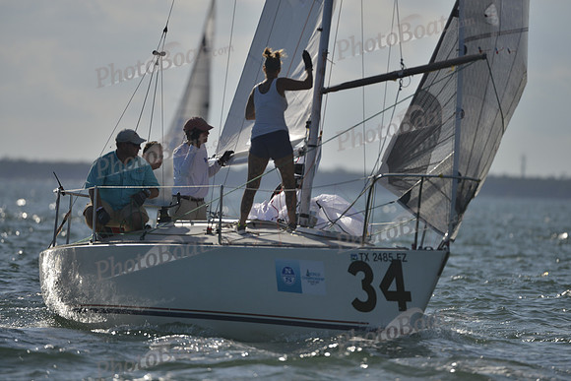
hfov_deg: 5.4
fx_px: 6028
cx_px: 286
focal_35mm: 380
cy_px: 190
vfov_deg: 3.6
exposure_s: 1/6400
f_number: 4
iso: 200
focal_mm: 380
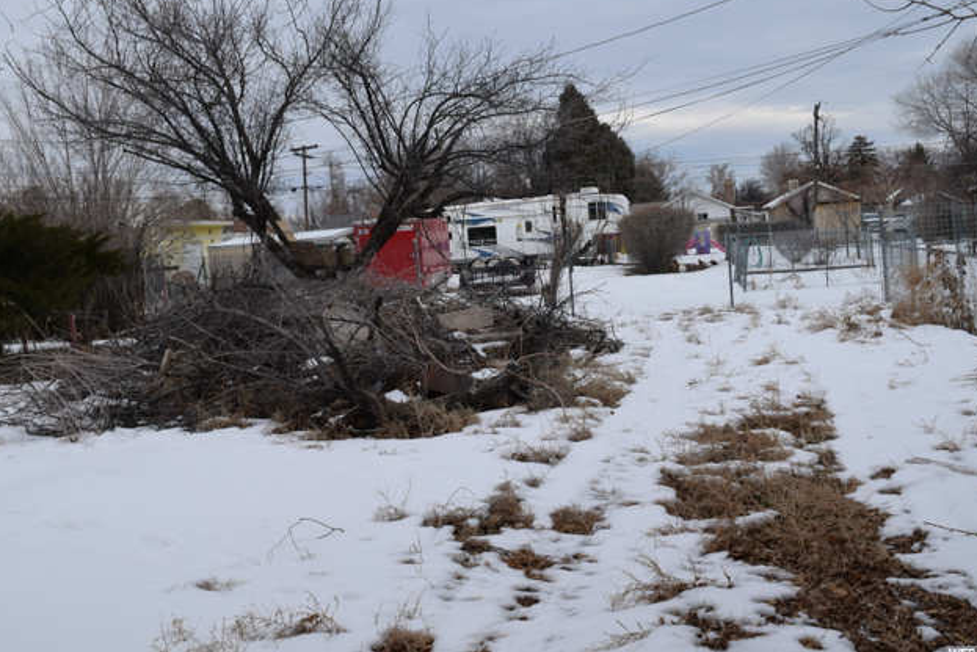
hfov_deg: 51.9
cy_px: 324
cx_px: 497
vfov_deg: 36.0
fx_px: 1005
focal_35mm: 37
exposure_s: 1/250
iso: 220
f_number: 8
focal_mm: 24
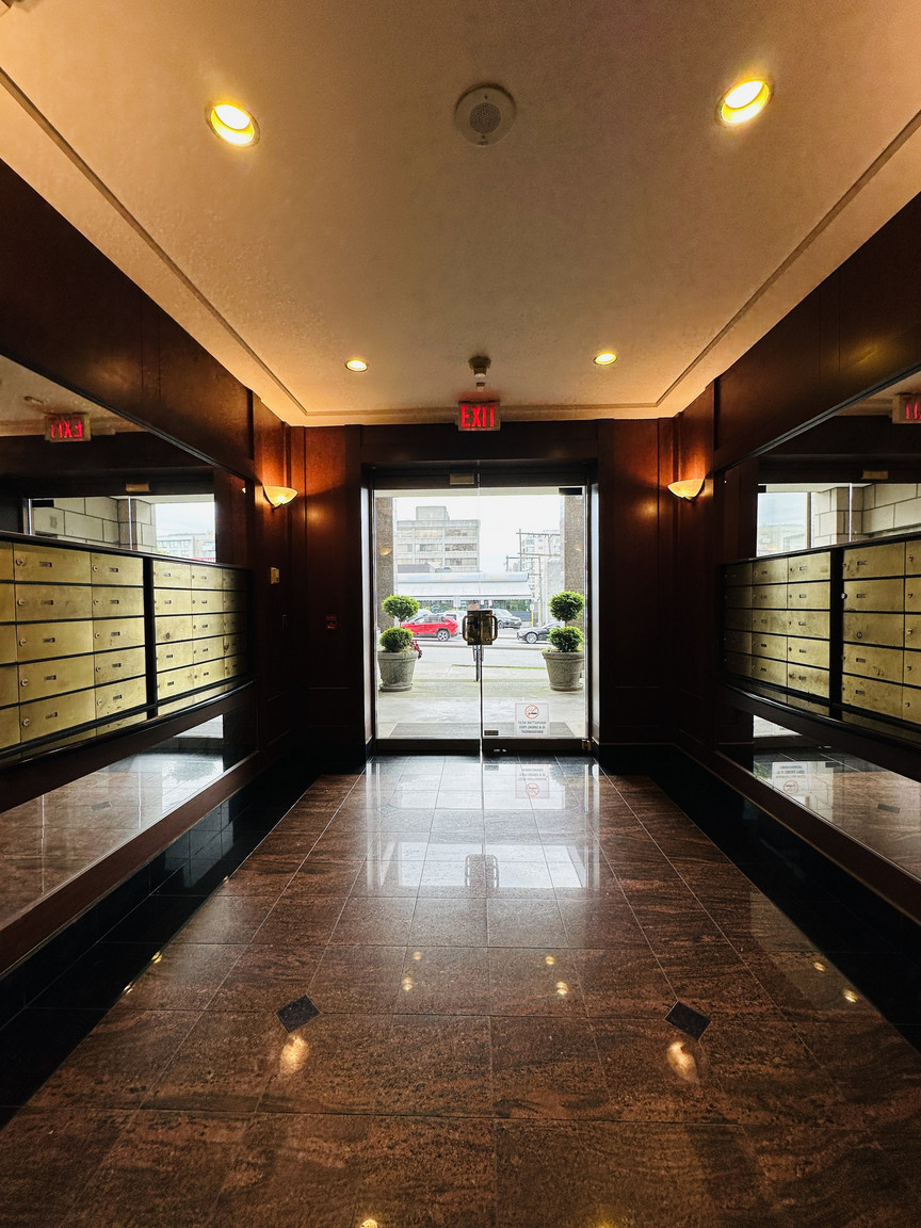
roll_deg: +0.4
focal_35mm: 14
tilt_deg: -1.2
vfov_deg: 102.1
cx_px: 460
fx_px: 497
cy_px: 614
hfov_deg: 85.7
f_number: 2.2
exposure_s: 1/120
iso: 50
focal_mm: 2.22
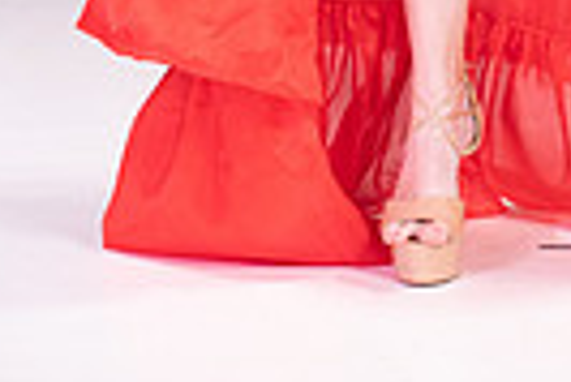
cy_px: -532
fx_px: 4827
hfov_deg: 6.7
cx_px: 607
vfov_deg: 4.4
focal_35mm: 304
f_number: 5.6
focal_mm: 90
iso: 2000
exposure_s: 1/400
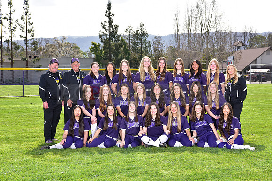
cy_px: 90
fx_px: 529
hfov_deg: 28.8
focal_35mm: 70
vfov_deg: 19.5
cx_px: 136
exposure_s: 1/250
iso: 320
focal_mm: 70
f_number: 11
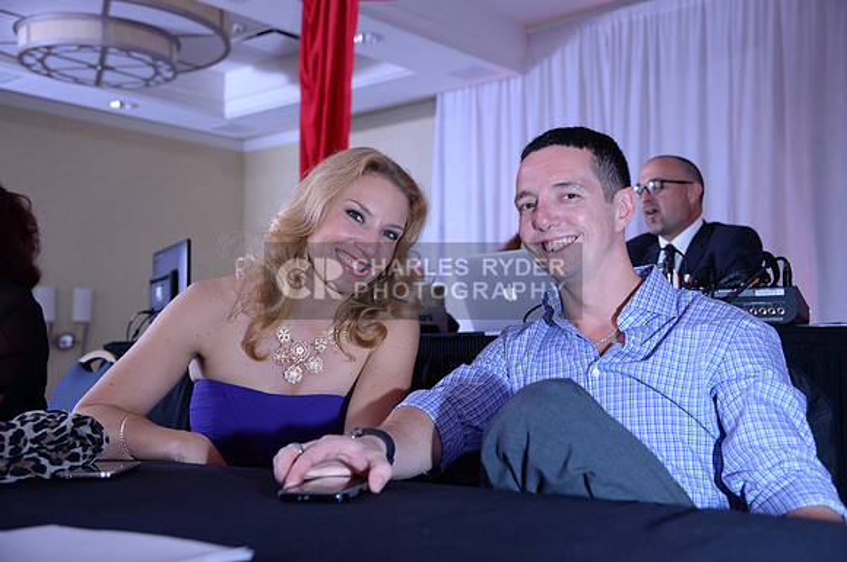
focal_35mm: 44
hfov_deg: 44.6
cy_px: 281
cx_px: 424
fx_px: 1034
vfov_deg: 30.4
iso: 1250
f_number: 4.5
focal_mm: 44
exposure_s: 1/250
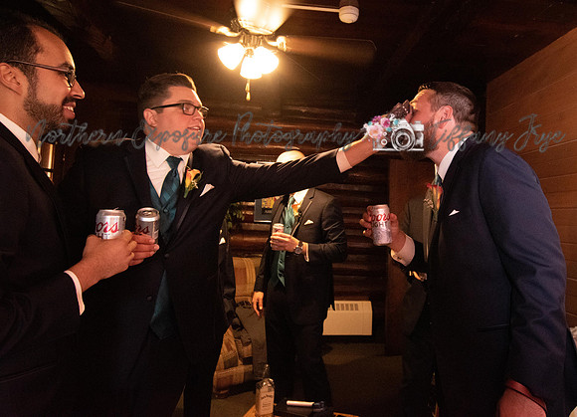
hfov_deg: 72.0
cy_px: 192
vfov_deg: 55.8
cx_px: 337
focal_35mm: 24
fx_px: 393
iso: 6400
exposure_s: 1/60
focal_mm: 14
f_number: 5
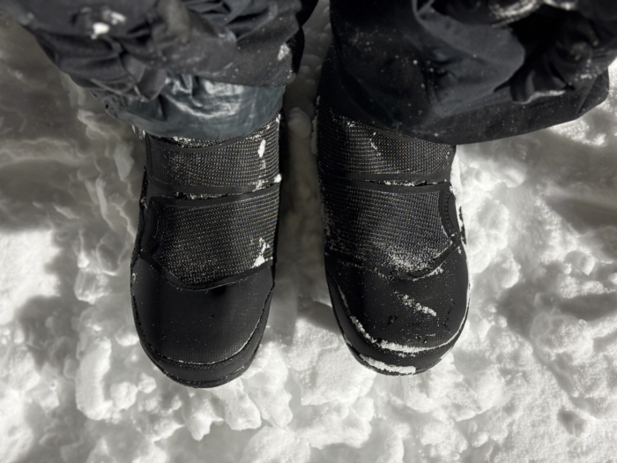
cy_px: 232
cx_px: 308
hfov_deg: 39.7
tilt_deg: -77.9
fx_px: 856
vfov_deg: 30.3
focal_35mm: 48
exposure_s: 1/40
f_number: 1.78
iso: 200
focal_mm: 6.76
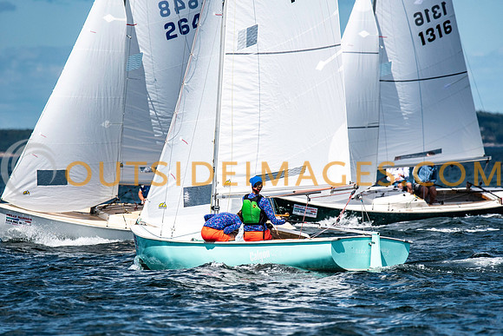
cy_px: 168
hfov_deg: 4.6
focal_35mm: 450
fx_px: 6289
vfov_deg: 3.1
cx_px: 252
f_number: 5
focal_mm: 300
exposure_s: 1/8000
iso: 500
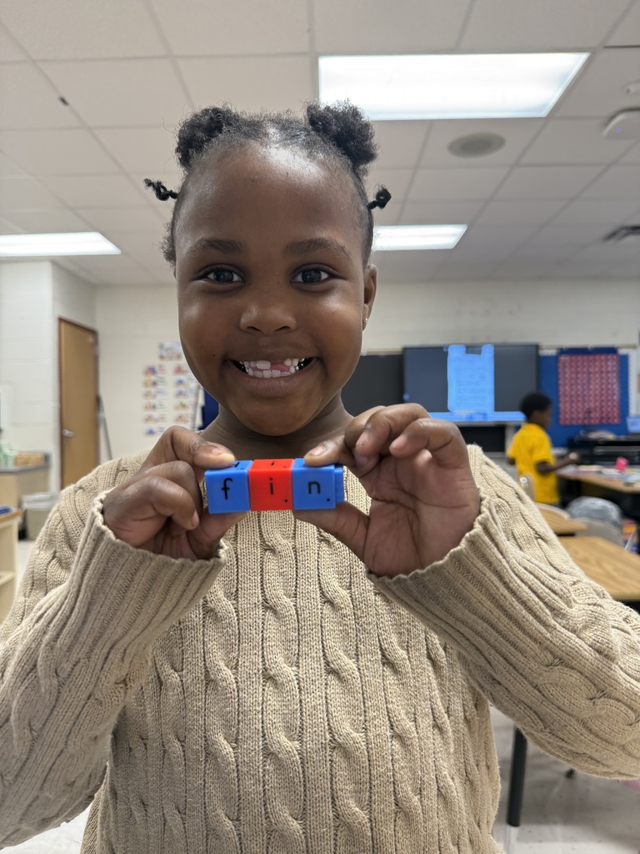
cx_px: 320
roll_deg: +1.3
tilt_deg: +0.3
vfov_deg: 71.6
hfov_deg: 56.8
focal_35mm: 24
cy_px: 427
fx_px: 592
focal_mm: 6.76
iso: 200
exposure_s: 1/70
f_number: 1.78
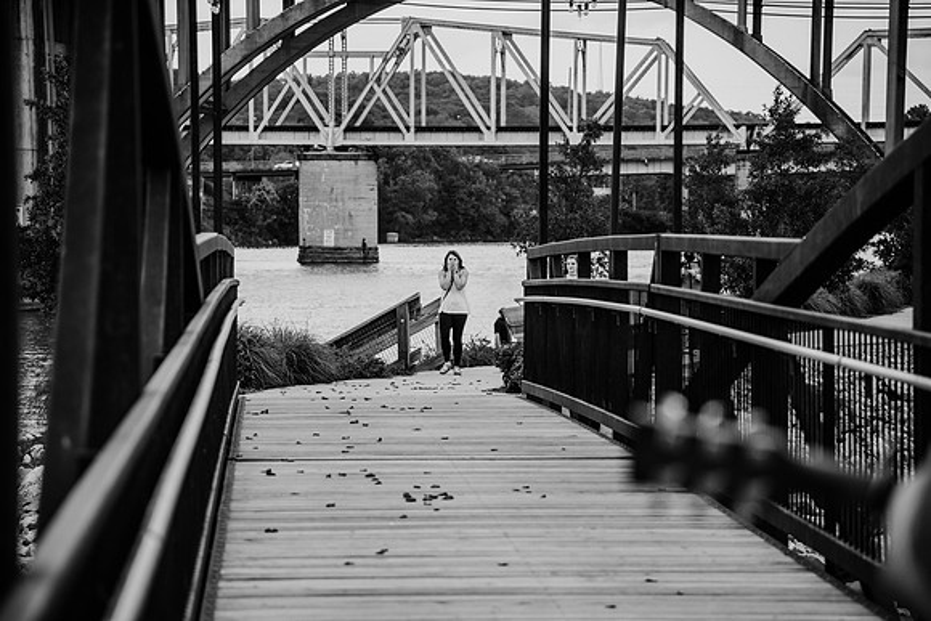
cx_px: 466
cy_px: 310
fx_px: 3104
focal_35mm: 120
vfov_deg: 11.4
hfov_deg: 17.1
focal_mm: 120
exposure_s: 1/640
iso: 400
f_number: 4
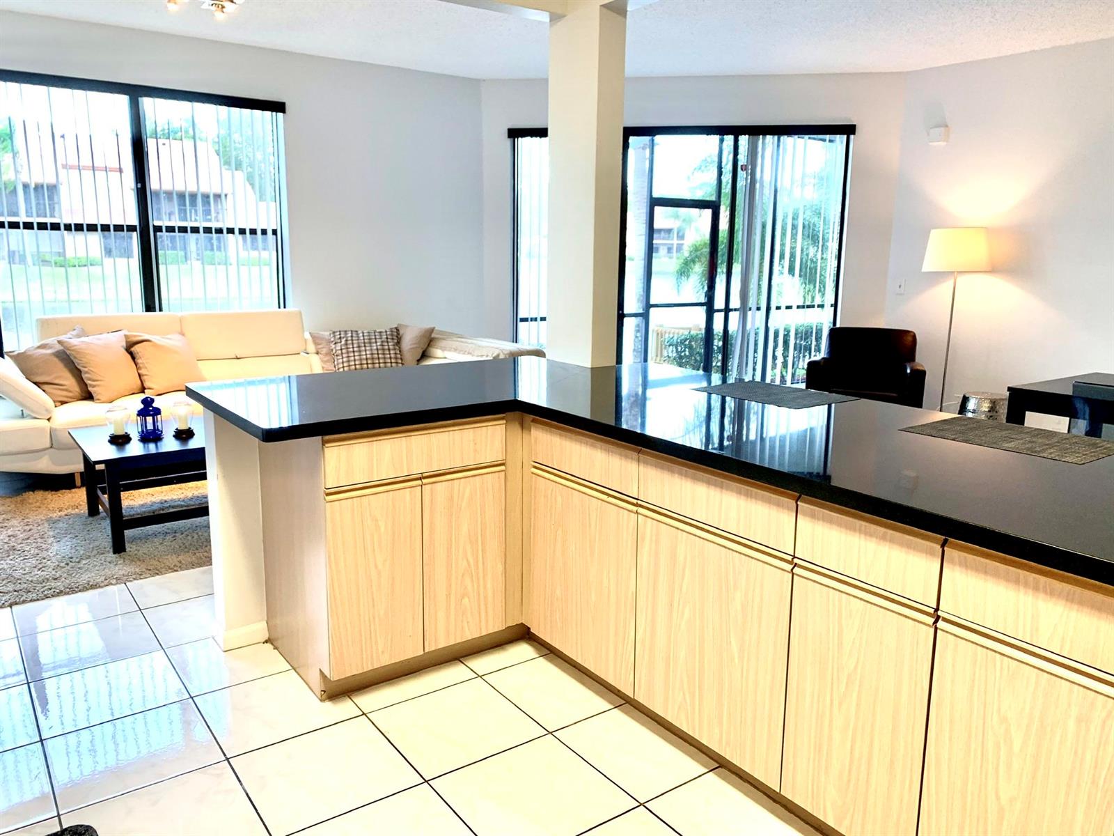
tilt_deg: -10.1
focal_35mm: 26
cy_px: 418
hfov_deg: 67.3
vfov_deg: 53.1
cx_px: 557
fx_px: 837
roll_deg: -1.2
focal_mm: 4.25
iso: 100
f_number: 1.8
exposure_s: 1/60
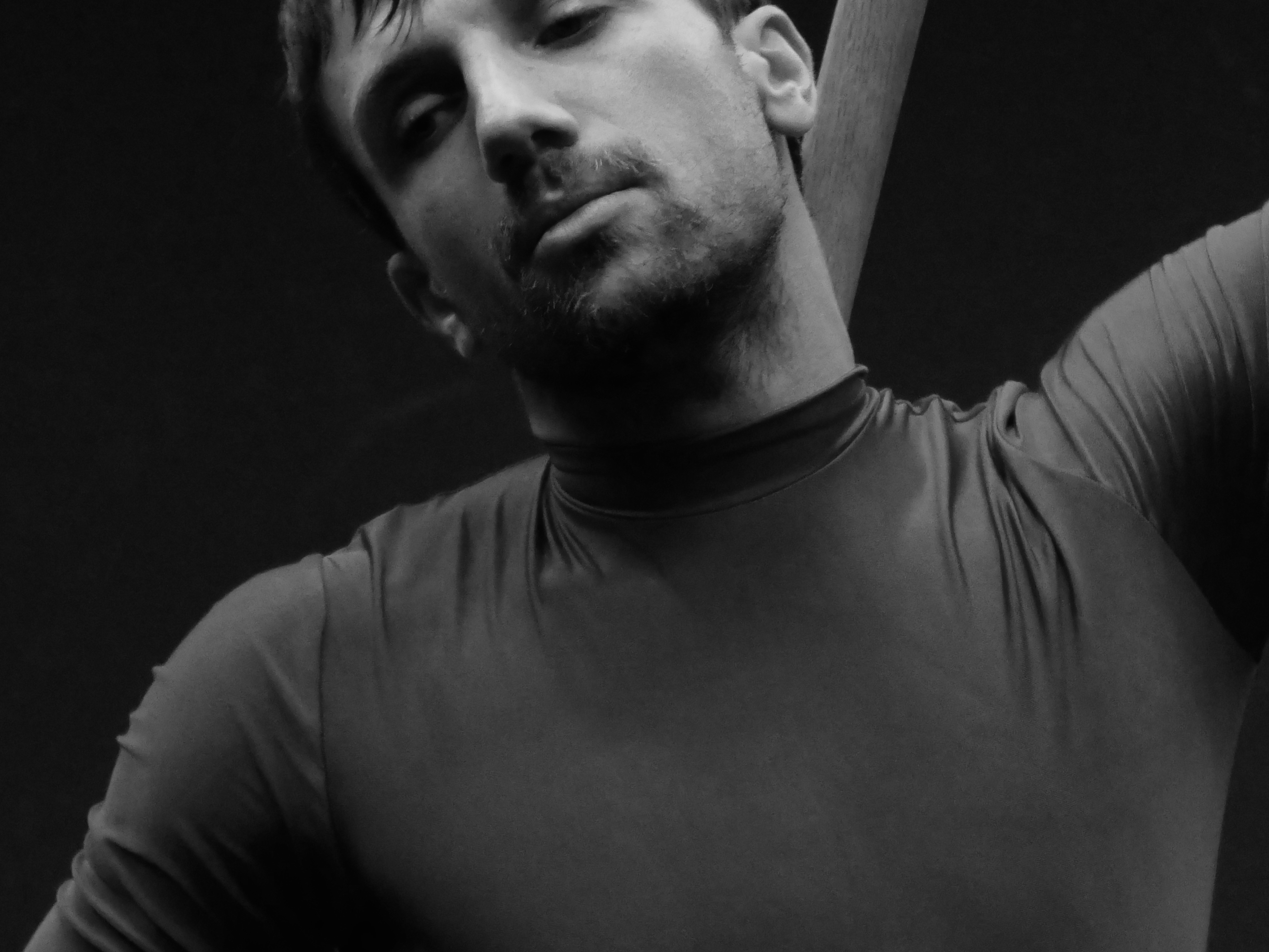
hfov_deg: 8.3
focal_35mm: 237
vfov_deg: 6.3
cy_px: 166
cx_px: 1061
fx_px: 8689
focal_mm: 60
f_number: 5.6
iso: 3200
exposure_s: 1/8
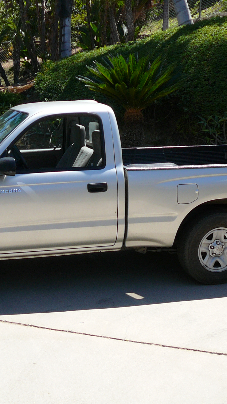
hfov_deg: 23.4
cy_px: 202
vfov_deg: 40.6
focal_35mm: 51
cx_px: 72
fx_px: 546
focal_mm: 5.2
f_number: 2.8
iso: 80
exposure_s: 1/640
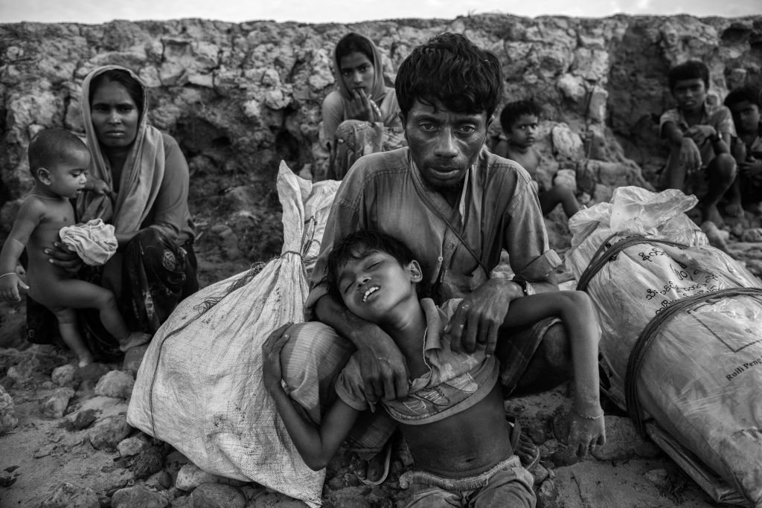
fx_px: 656
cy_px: 254
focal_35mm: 31
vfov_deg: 42.3
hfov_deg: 60.3
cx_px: 381
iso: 2000
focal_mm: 31
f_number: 5
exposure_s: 1/2500
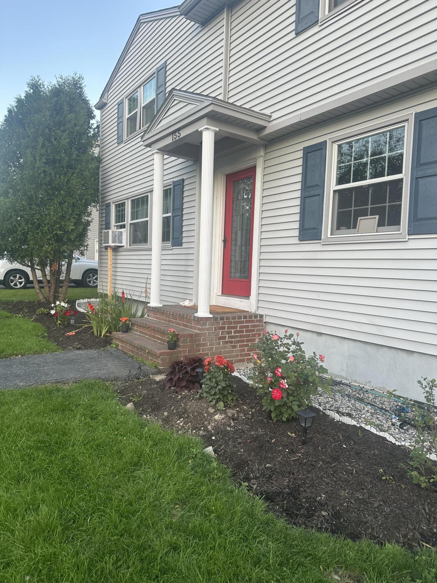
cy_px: 292
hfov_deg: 56.8
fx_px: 404
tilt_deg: -2.9
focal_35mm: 24
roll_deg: -2.7
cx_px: 218
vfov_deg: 71.6
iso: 64
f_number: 1.78
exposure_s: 1/176
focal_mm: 6.86
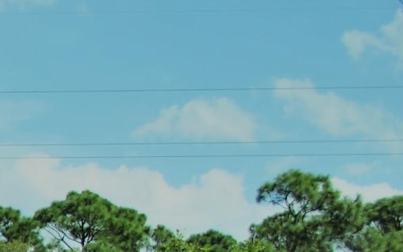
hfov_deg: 11.8
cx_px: -607
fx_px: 1538
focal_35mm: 140
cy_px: 527
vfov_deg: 8.8
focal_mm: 18
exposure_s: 1/1000
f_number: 3.5
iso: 100
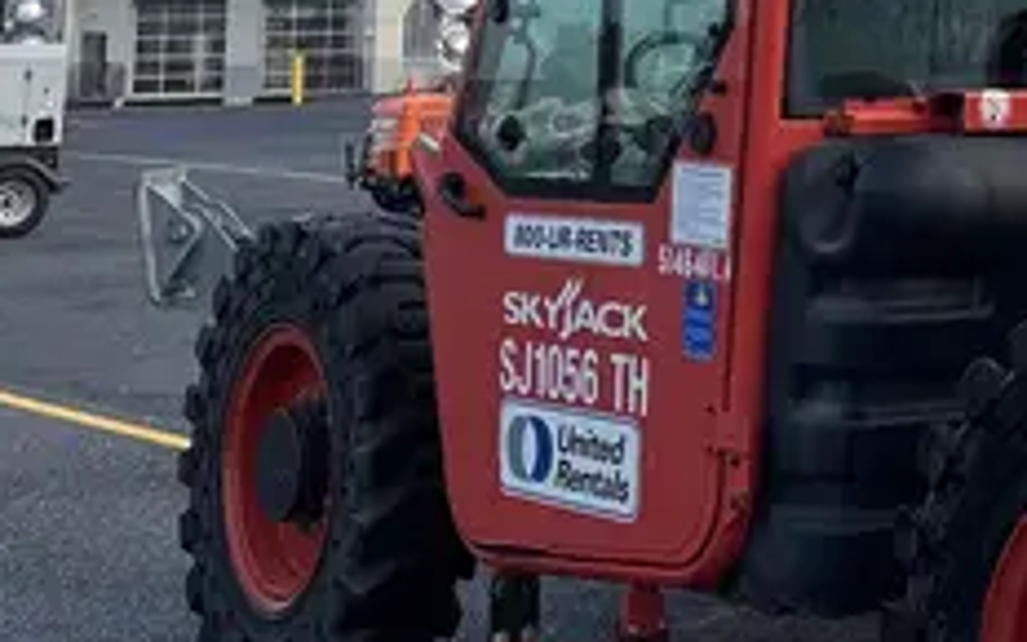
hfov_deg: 22.4
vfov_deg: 13.7
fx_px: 2435
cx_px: 1155
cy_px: -441
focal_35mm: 87
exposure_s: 1/1418
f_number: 1.6
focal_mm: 5.96
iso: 50
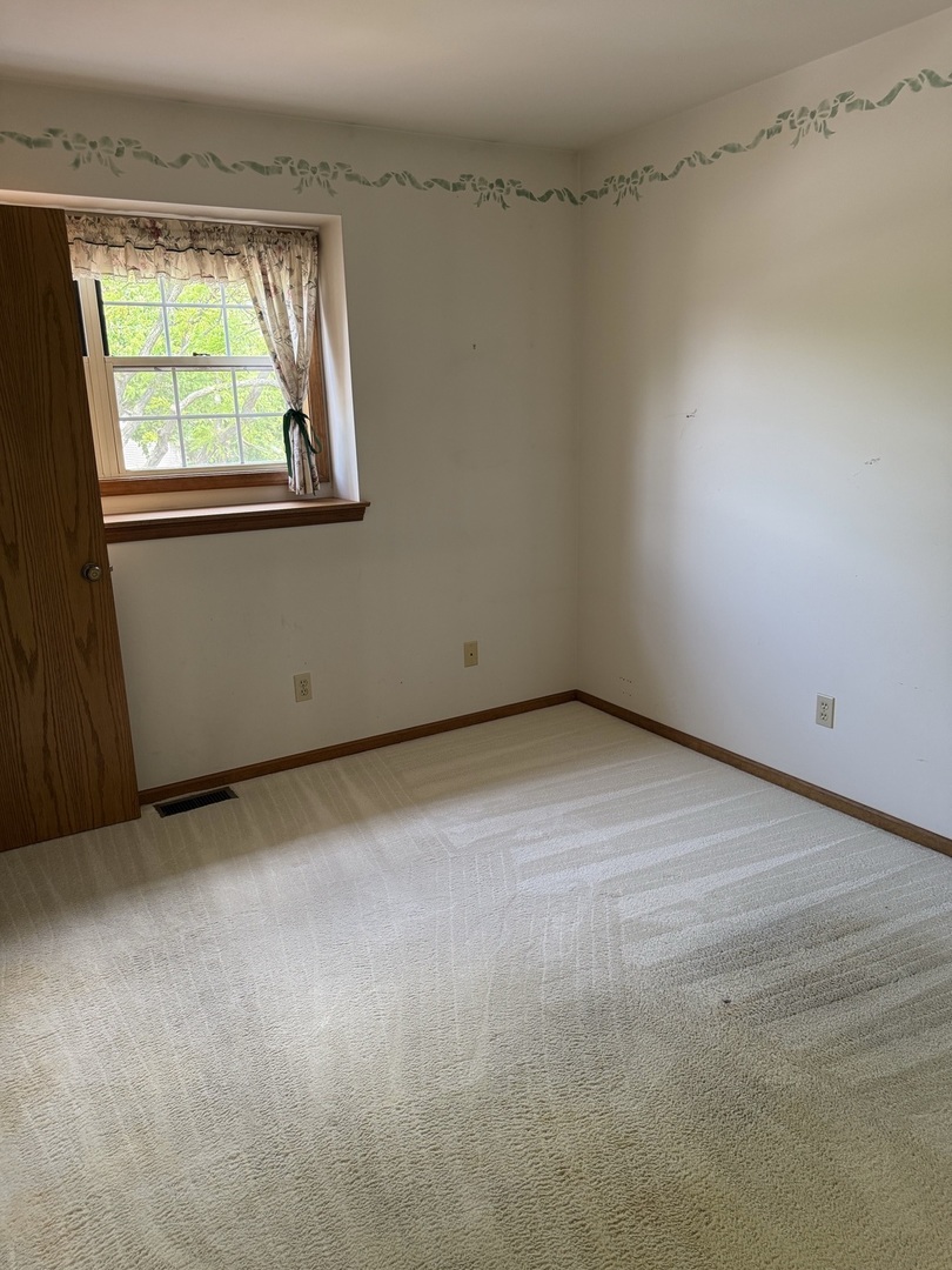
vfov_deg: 71.6
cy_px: 635
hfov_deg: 56.8
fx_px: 880
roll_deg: +1.1
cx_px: 476
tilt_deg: -14.2
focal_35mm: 24
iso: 200
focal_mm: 6.76
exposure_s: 1/146
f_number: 1.78
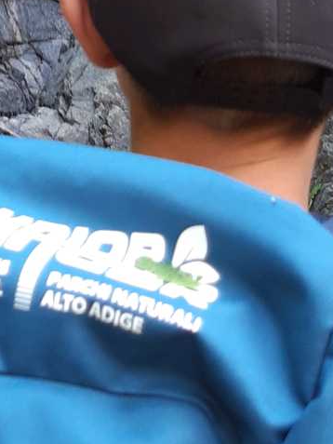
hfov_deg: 13.4
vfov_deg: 15.9
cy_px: -299
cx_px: -19
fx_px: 1397
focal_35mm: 109
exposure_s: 1/50
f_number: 1.7
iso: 40
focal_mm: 3.92
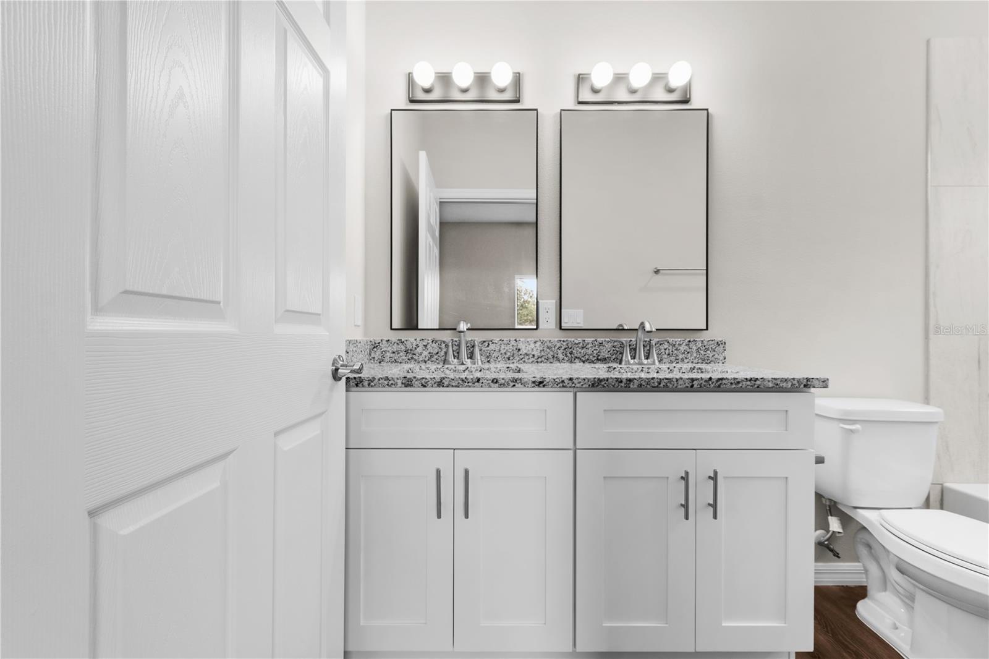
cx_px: 494
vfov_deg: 77.3
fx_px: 412
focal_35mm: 15
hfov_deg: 100.4
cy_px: 330
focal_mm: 10
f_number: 7.1
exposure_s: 1/1.25
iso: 100
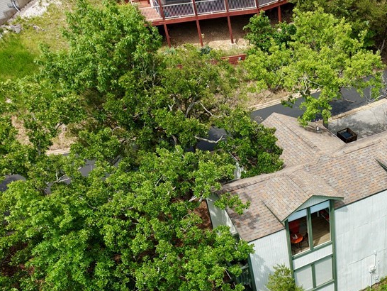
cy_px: 260
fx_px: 503
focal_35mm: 45
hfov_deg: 38.7
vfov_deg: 30.8
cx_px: 359
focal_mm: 8.67
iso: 120
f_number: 1.8
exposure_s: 1/2500
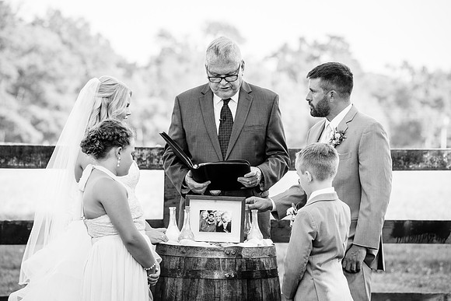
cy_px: 150
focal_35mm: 169
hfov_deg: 12.2
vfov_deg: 8.1
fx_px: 2118
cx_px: 226
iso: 100
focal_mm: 167
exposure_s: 1/200
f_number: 5.6
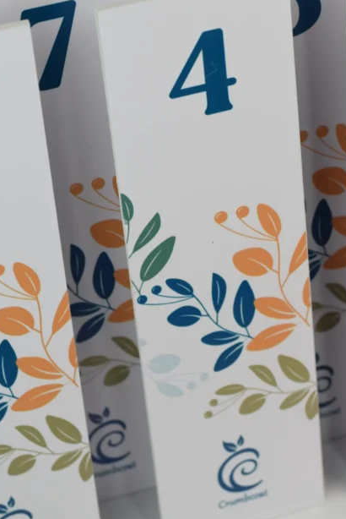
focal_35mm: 125
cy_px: 122
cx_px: 252
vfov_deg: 16.3
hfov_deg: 11.0
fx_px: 1800
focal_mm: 50
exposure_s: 1/250
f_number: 4.5
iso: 1600
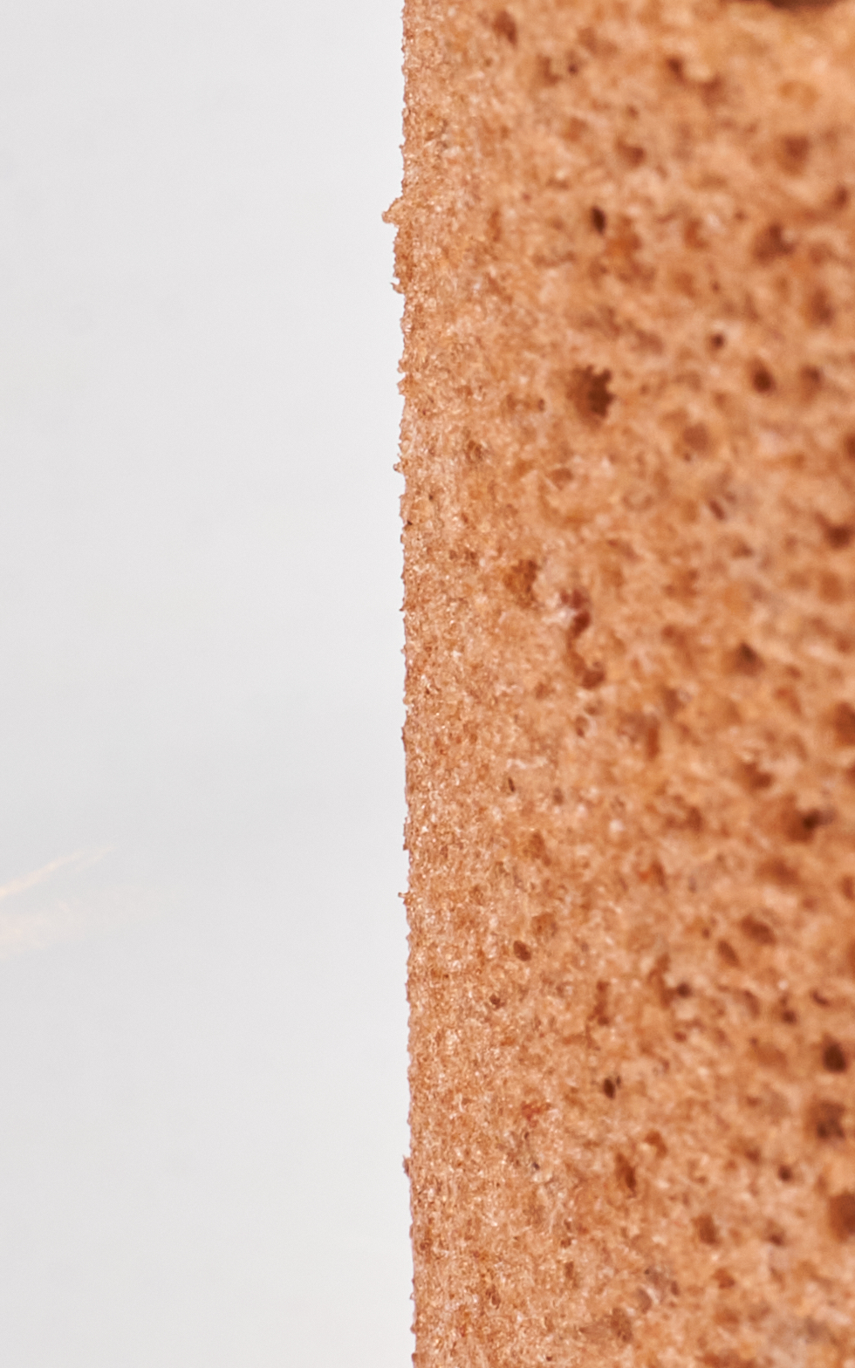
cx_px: 1752
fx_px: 17038
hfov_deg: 2.9
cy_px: -735
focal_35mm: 457
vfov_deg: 4.6
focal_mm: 90
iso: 400
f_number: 14
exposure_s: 1/125
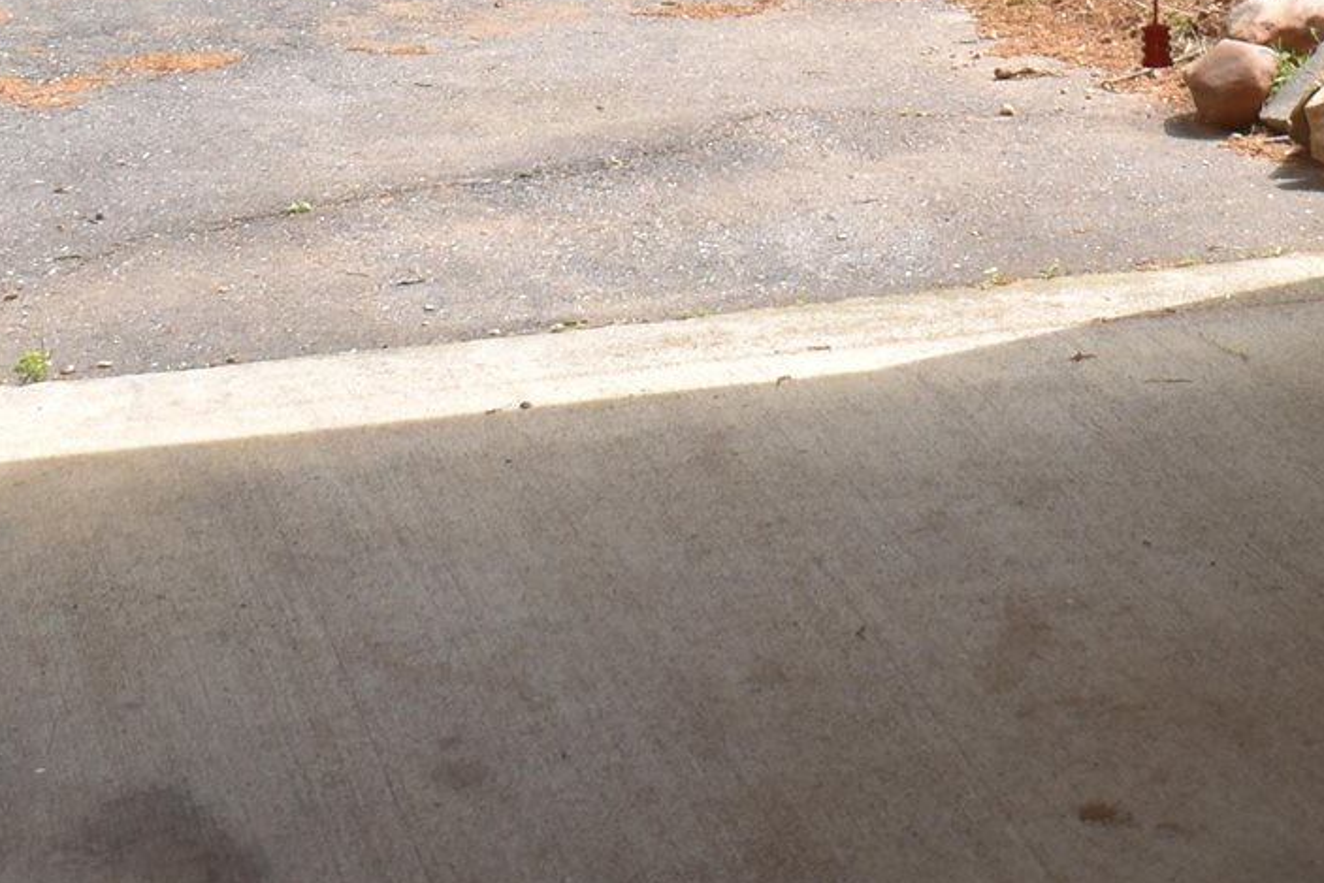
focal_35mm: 118
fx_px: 4340
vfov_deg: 10.6
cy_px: -902
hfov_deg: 17.3
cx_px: 814
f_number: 5
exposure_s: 1/200
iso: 110
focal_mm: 18
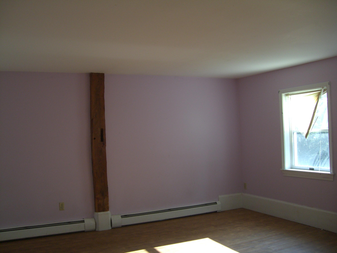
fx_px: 370
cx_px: 168
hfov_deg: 49.0
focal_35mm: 38
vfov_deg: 37.7
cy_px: 126
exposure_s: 1/125
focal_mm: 6.2
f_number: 2.7
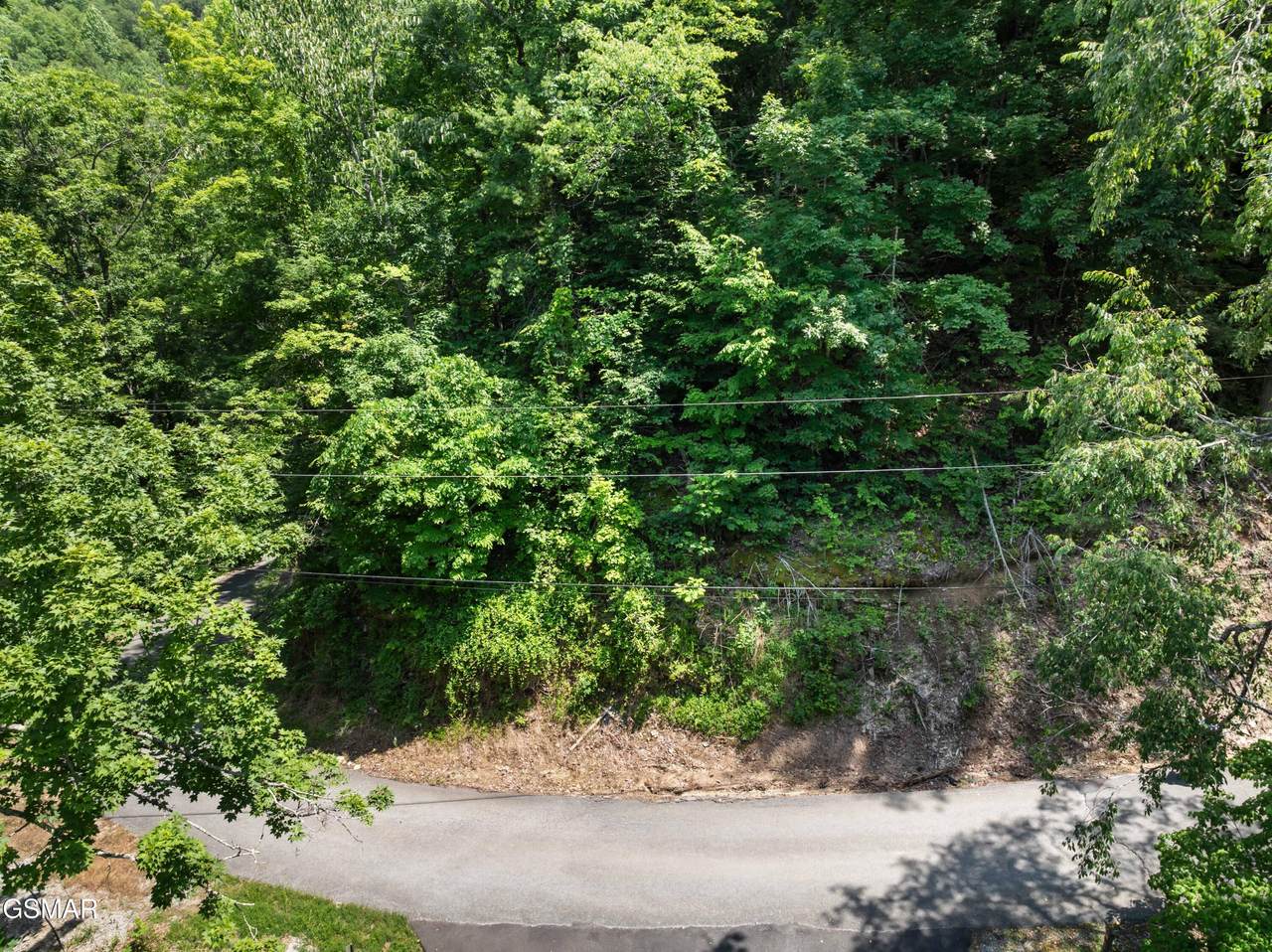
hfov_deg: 71.6
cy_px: 476
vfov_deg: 56.8
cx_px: 636
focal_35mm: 24
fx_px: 881
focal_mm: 12.29
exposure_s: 1/20
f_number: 2.8
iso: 100
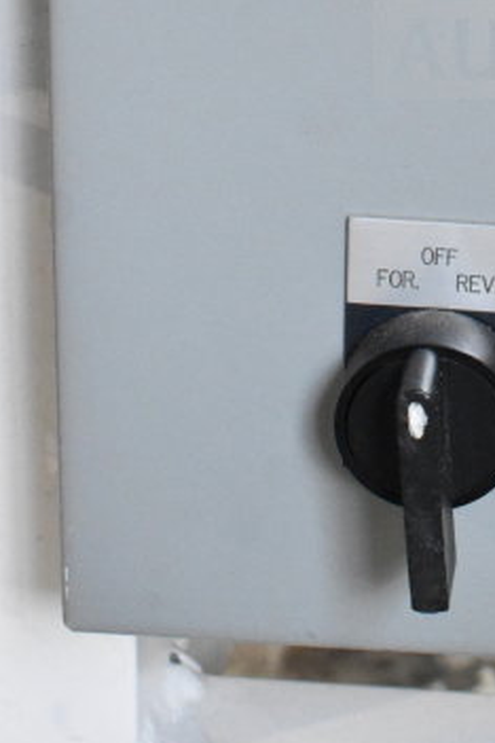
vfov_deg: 17.5
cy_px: -69
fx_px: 2337
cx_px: 609
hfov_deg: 11.8
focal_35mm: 113
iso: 6400
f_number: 8
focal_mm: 29
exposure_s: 1/250
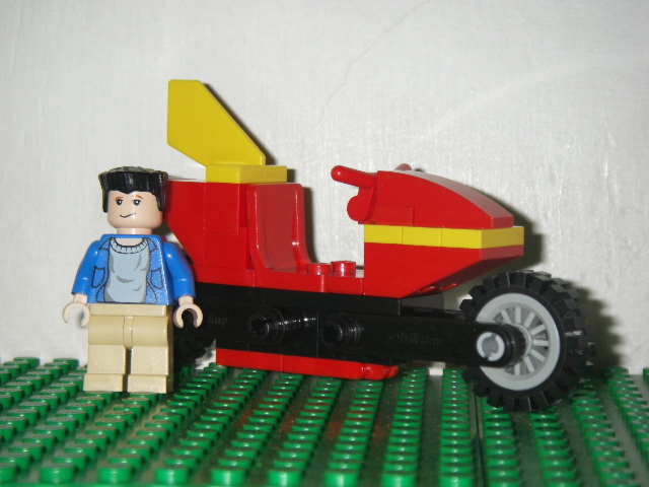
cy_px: 244
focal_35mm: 97
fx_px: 1819
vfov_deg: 15.2
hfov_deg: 20.2
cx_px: 324
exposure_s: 1/80
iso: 160
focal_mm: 16
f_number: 3.9
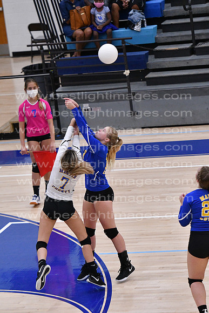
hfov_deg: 6.5
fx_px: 1828
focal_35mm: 210
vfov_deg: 9.8
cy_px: 156
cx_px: 104
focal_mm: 140
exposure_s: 1/1250
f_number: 3.2
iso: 6400
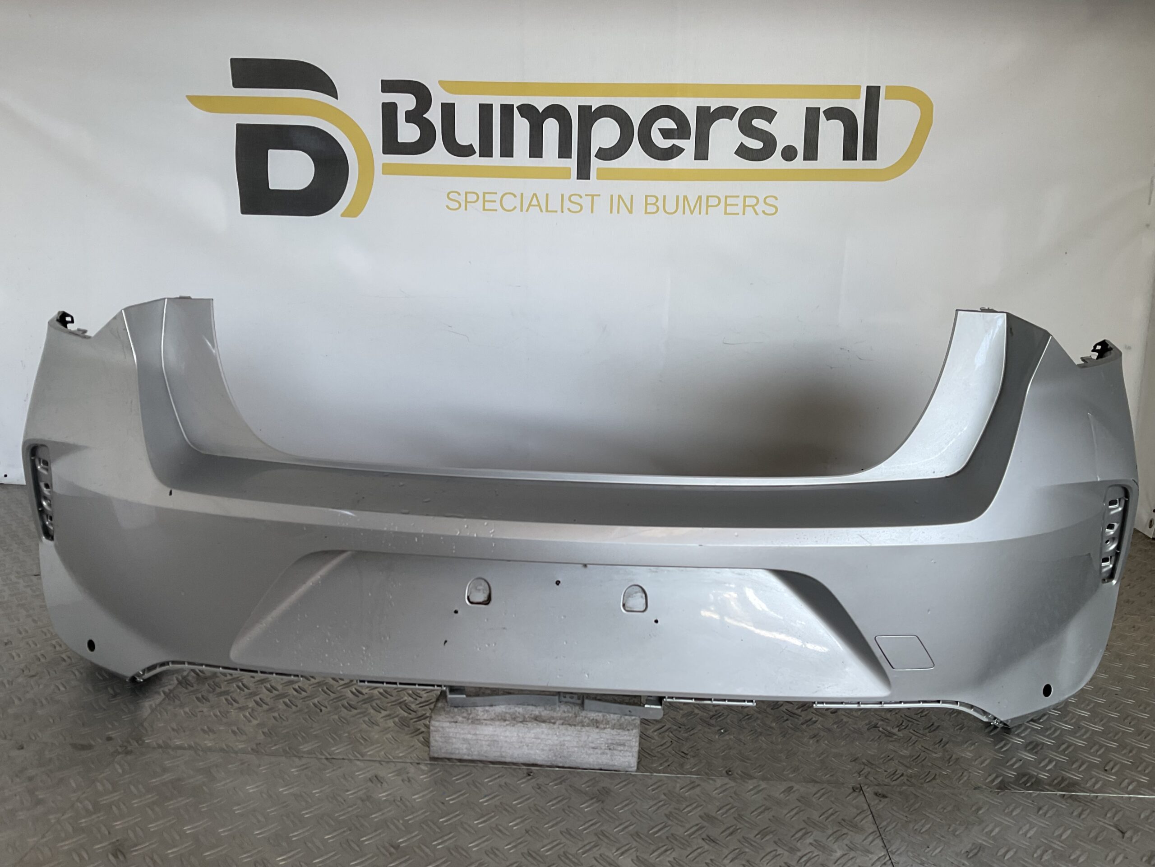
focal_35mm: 29
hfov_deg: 61.7
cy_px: 434
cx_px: 578
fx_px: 968
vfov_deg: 48.2
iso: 25
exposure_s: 1/100
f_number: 1.8
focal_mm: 3
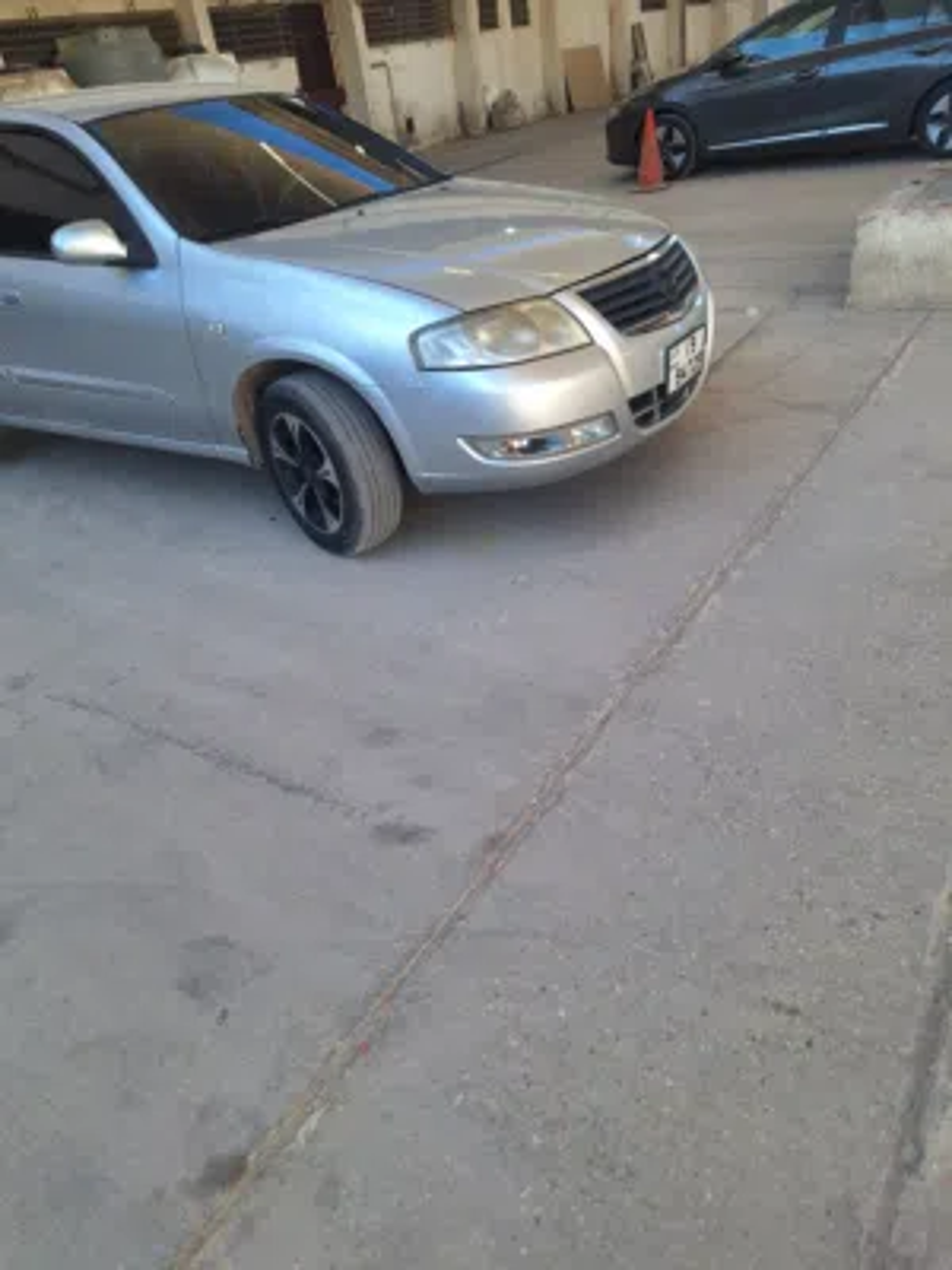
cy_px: 635
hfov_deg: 58.9
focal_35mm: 23
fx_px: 843
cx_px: 476
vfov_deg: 73.9
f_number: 1.8
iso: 40
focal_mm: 5.54
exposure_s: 1/197
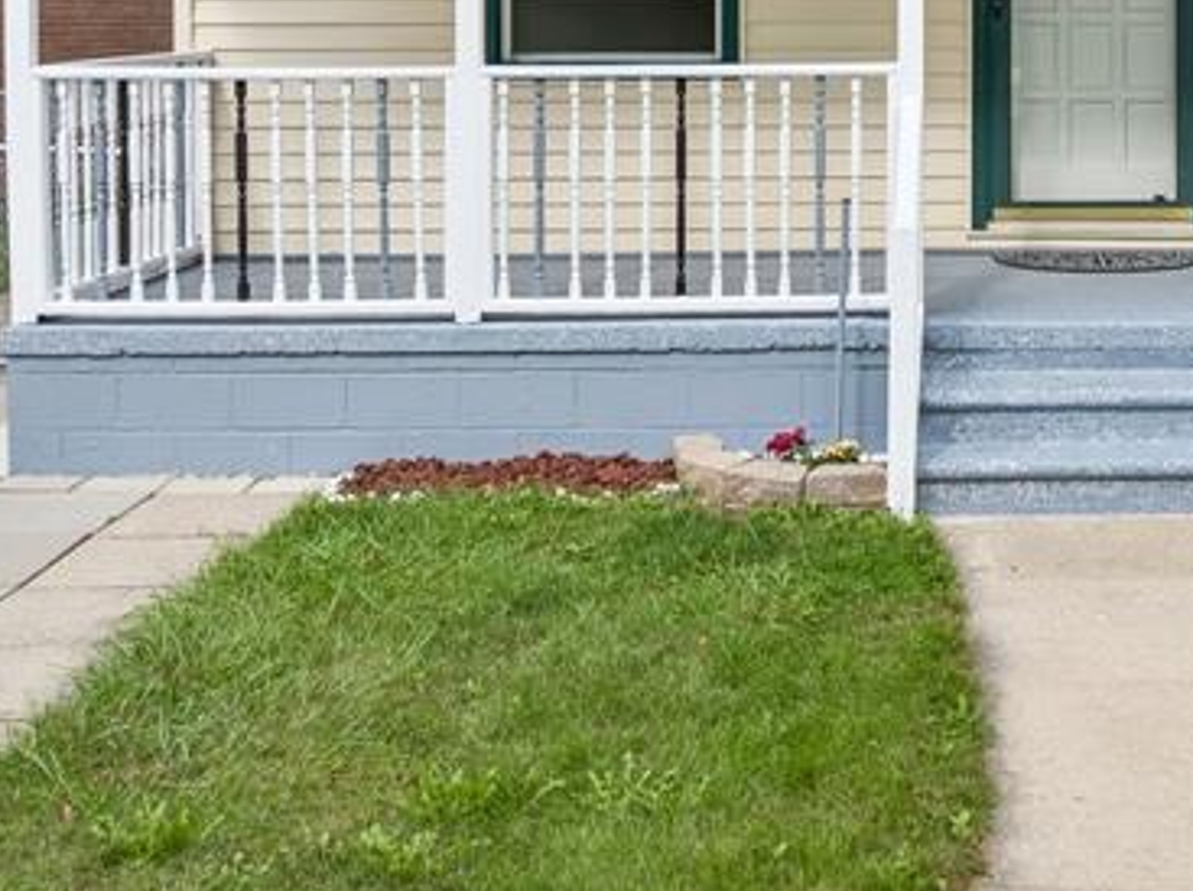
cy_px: -13
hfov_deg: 28.0
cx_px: 1060
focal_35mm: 67
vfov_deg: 21.1
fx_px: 2305
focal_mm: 12.3
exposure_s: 1/1250
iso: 100
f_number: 2.8
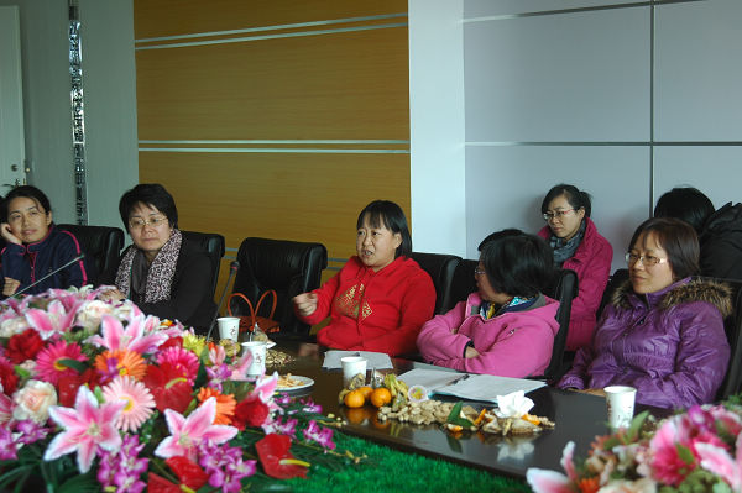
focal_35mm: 63
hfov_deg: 31.9
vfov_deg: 21.5
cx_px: 371
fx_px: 1297
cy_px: 246
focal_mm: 42
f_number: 3.5
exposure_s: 1/30
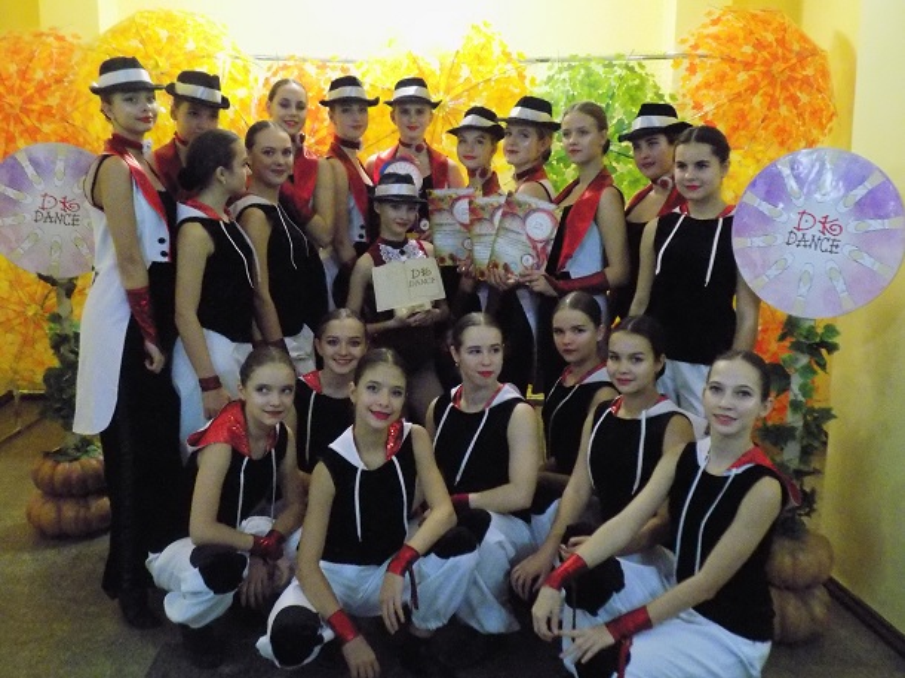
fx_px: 889
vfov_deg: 41.8
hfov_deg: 54.0
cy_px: 339
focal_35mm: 34
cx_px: 452
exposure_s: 1/25
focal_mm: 6.1
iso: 1600
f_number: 3.4
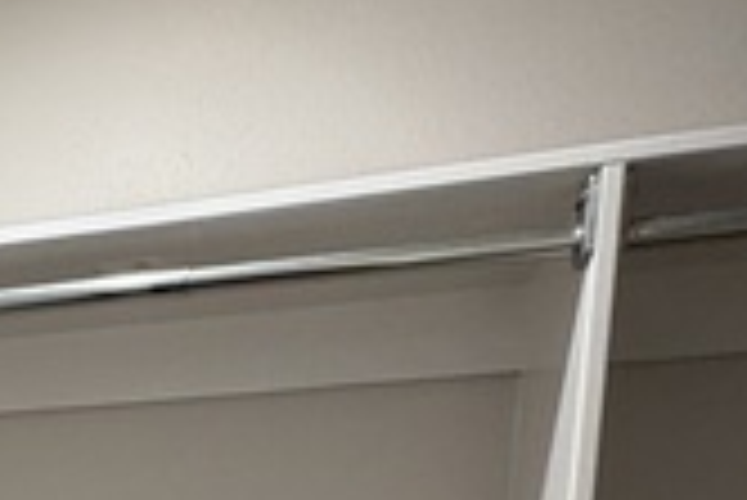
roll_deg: -0.8
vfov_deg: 19.6
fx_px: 1163
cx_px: -158
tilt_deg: -6.5
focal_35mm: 56
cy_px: 838
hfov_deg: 30.2
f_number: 2.2
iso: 160
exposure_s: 1/60
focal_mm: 2.22
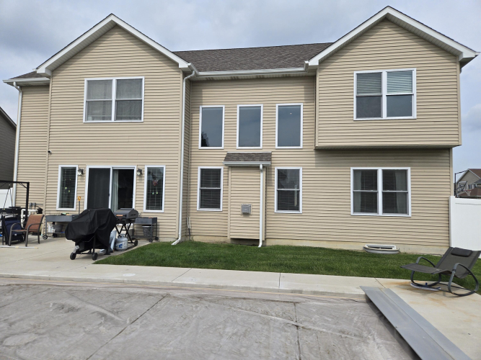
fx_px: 320
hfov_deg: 73.9
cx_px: 240
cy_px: 180
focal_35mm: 23
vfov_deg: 58.9
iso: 25
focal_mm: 5.4
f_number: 1.8
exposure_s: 1/2228
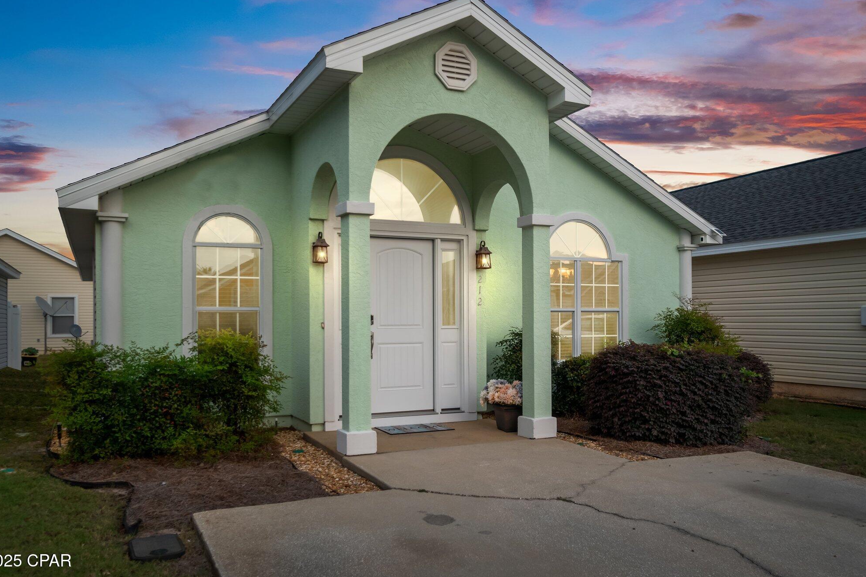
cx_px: 419
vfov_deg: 46.4
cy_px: 289
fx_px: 673
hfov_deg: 65.5
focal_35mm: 28
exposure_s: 1/30
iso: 100
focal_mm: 18
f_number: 4
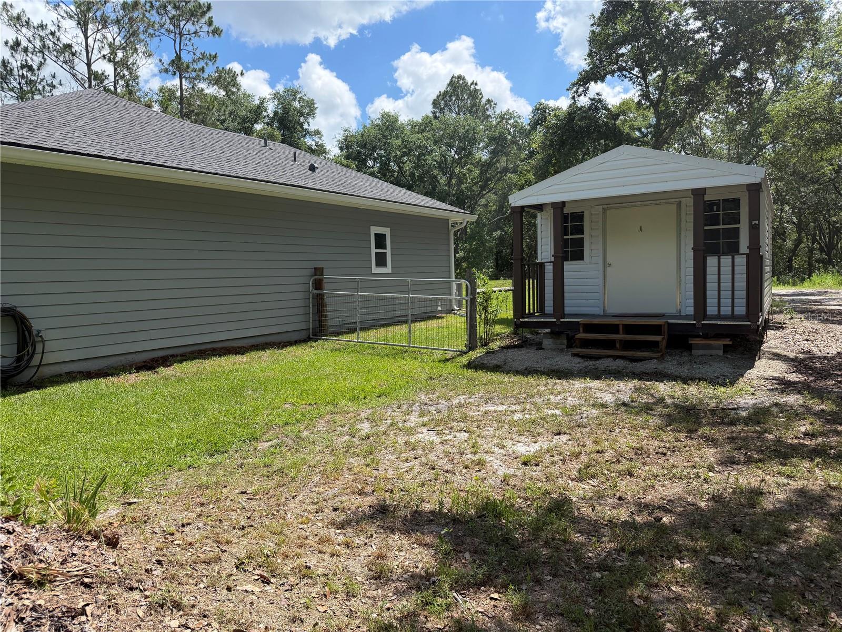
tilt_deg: -5.7
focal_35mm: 24
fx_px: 584
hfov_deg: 71.6
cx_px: 421
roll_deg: +2.1
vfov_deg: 56.8
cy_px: 316
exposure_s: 1/3584
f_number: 1.78
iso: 100
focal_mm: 6.76
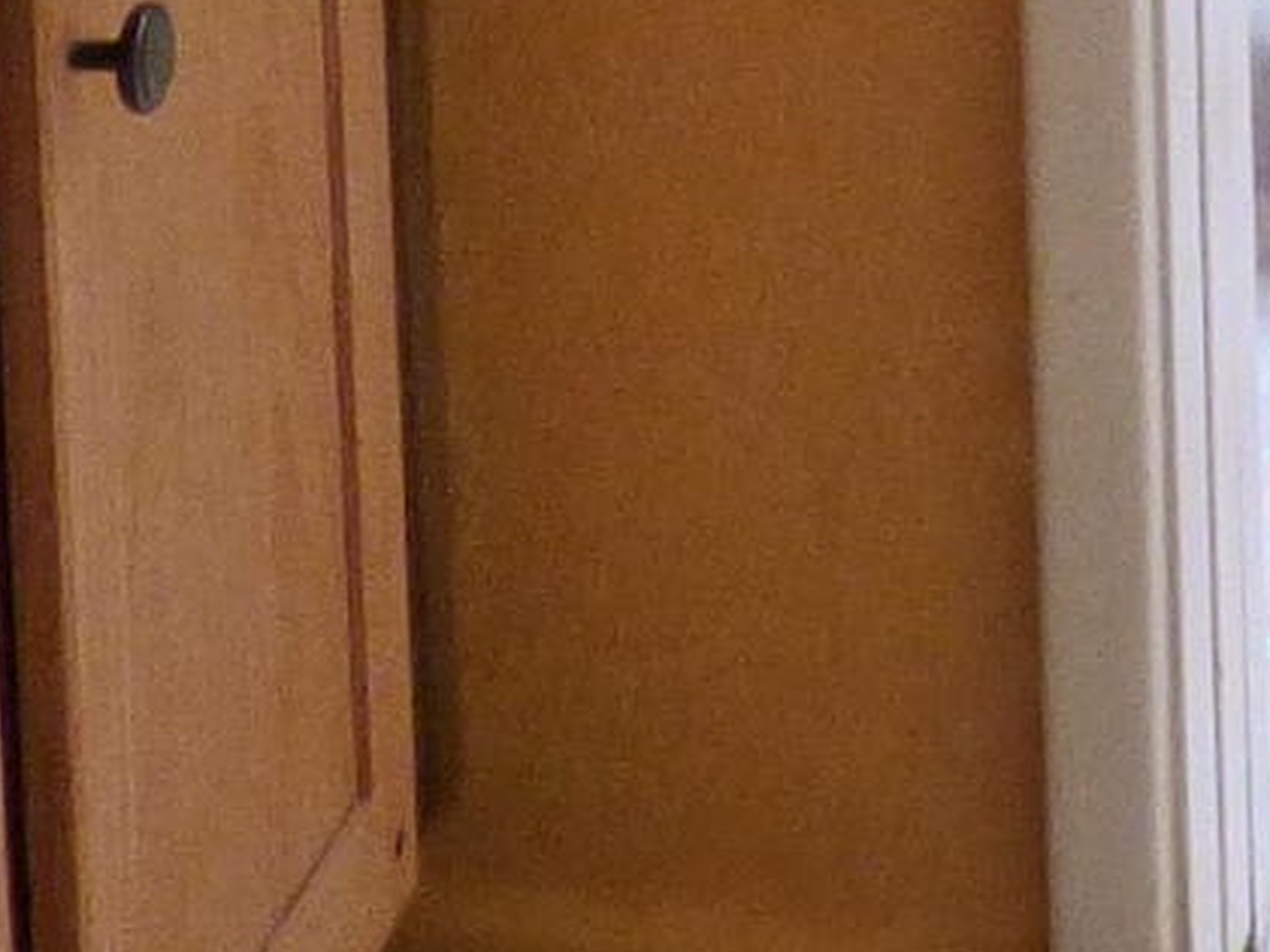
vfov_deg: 8.8
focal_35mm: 143
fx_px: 5246
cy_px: -1765
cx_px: 1497
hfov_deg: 13.4
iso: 400
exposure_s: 1/30
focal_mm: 3.58
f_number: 2.8
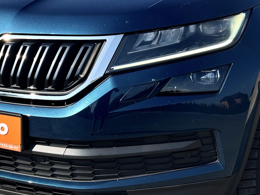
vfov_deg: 16.2
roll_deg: -0.1
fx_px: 683
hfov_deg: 21.4
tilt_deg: -12.2
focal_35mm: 91
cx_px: 81
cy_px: 56
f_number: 1.78
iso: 64
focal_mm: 6.76
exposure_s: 1/2833
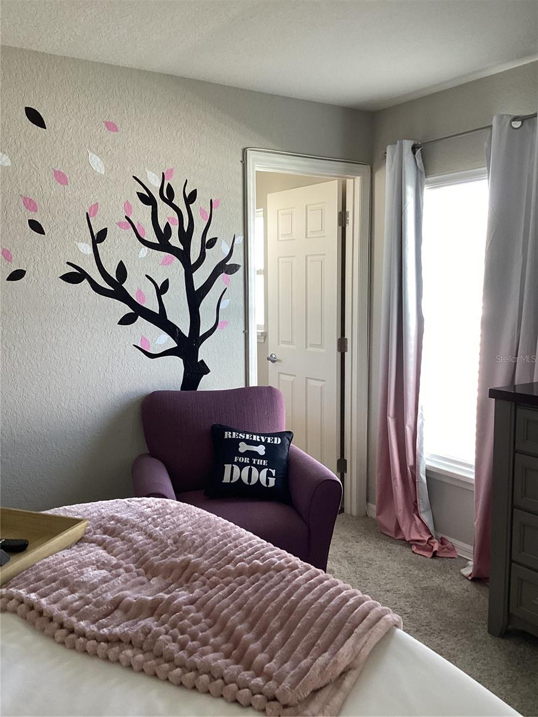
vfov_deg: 58.4
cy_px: 358
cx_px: 269
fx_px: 642
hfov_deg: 45.4
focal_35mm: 31
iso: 100
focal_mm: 3.3
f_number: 2.4
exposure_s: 1/60
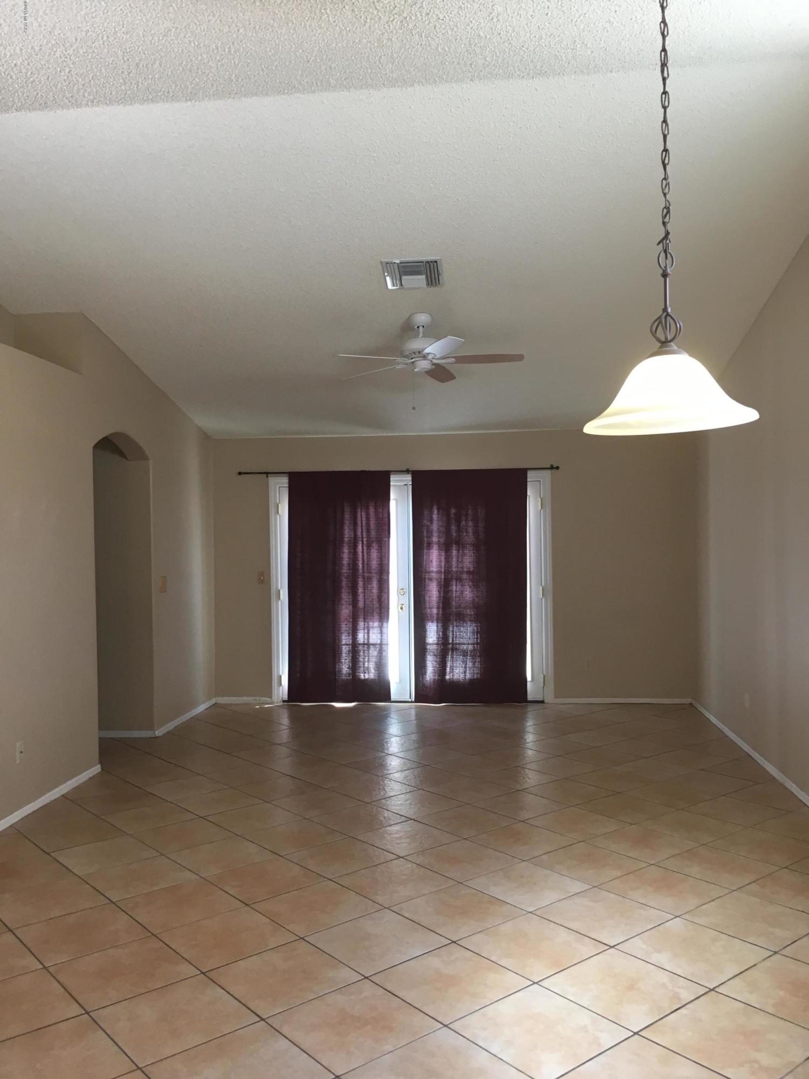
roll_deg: +1.9
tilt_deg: -0.4
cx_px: 404
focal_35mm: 29
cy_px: 540
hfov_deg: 48.2
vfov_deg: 61.7
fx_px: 904
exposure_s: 1/30
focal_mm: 4.15
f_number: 2.2
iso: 64
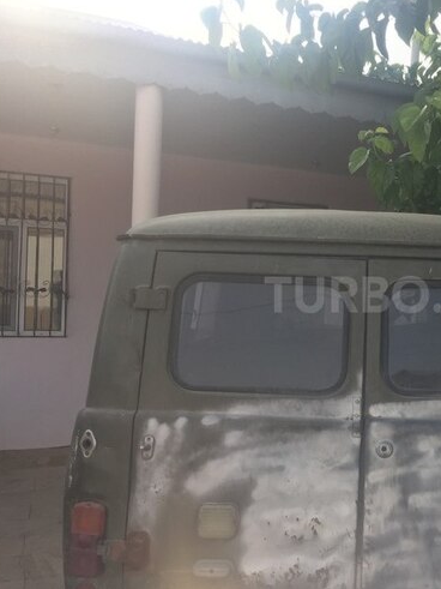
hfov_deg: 34.9
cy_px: 294
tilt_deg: -0.1
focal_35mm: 39
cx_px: 387
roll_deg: -3.9
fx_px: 663
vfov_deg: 47.9
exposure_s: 1/507
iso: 32
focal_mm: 4.15
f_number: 2.2
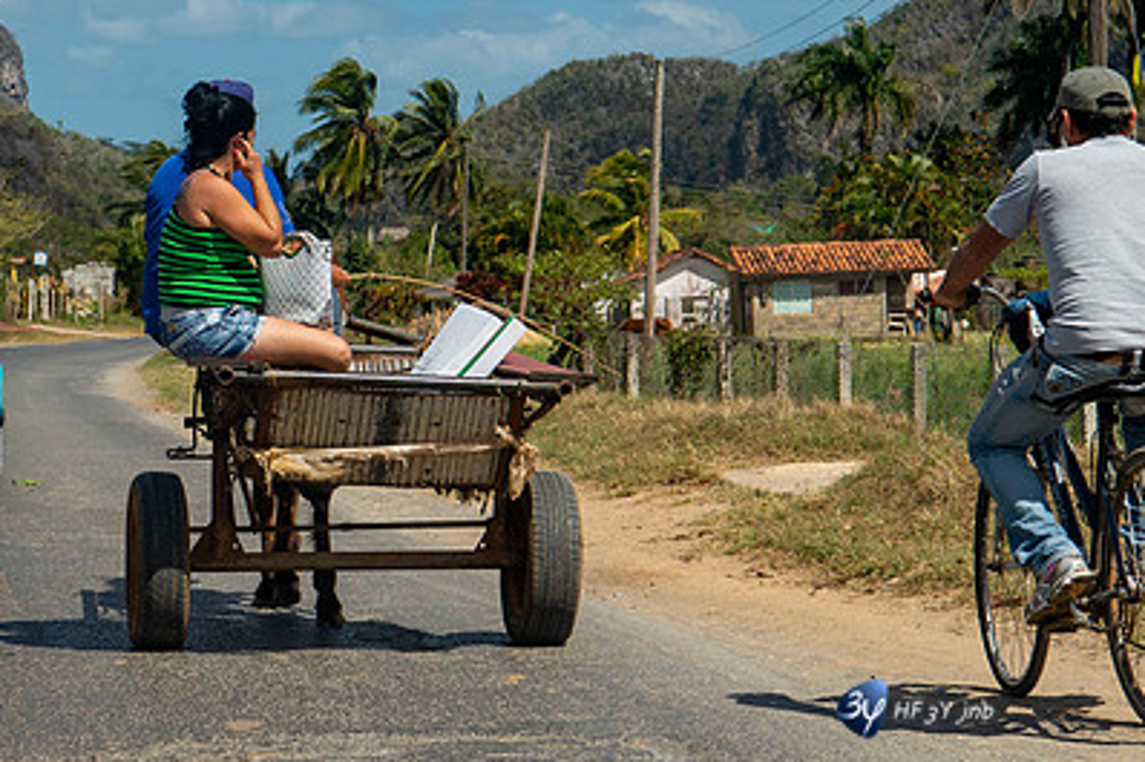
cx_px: 415
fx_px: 4292
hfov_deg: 15.2
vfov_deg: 10.1
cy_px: 290
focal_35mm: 135
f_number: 9
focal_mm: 70
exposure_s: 1/2000
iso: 640
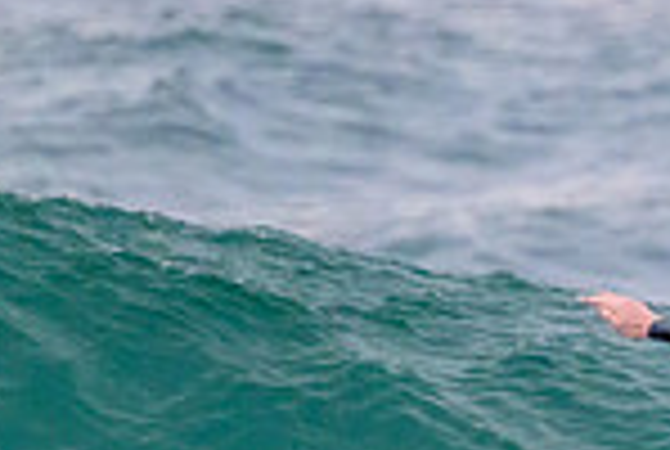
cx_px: 1237
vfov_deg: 0.4
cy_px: 668
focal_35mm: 3104
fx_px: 57884
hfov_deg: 0.7
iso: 14400
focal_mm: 800
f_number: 11
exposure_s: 1/1600
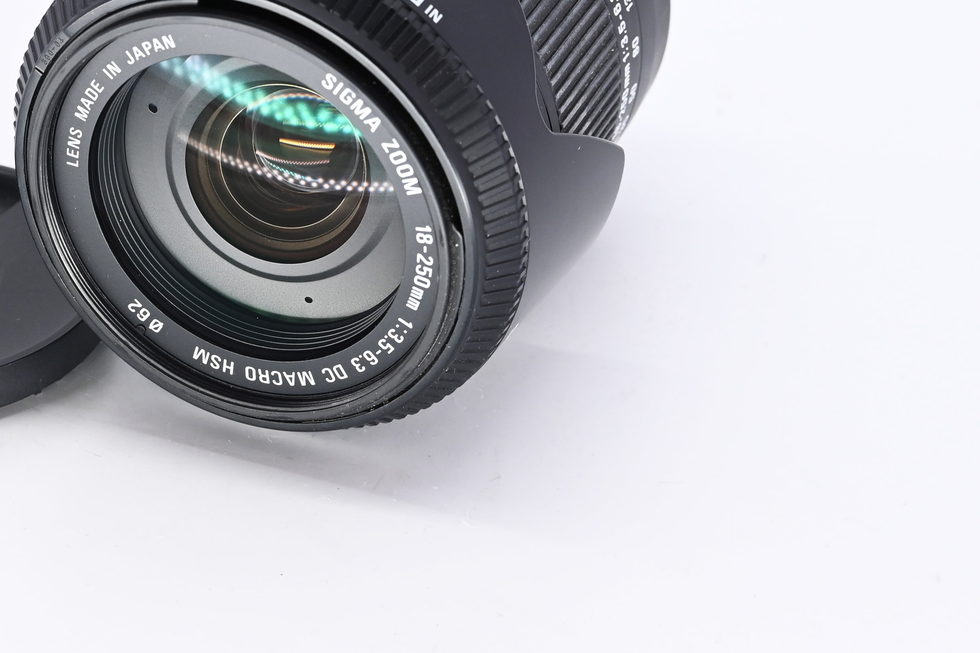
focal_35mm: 121
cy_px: 127
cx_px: 226
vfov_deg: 11.3
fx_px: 3293
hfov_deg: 16.8
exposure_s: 1/125
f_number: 9
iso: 500
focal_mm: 50
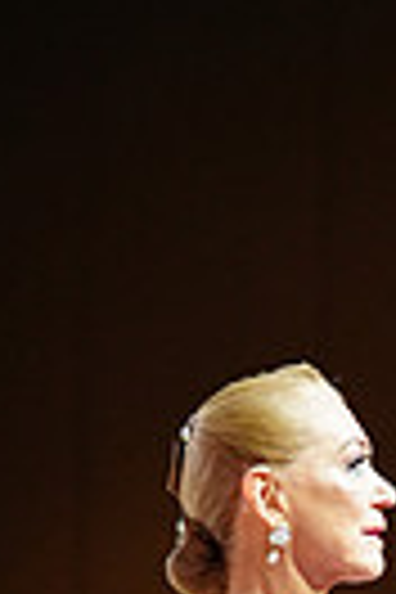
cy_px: 1138
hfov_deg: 2.3
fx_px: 9817
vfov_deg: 3.4
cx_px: 412
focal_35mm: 595
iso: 2500
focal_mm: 135
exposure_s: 1/250
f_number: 4
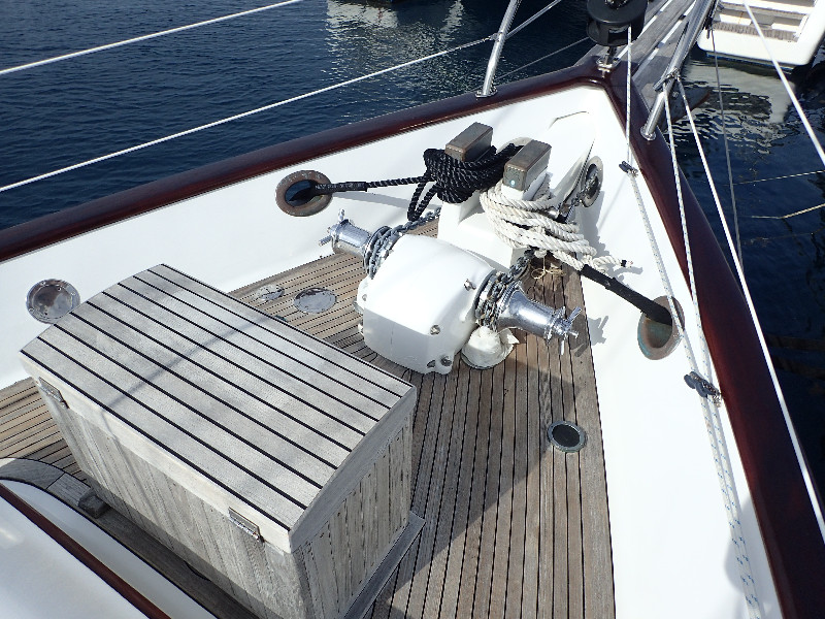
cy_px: 310
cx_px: 412
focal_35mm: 25
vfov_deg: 54.9
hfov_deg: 69.4
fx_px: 596
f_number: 8
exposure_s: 1/320
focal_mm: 4.5
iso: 100
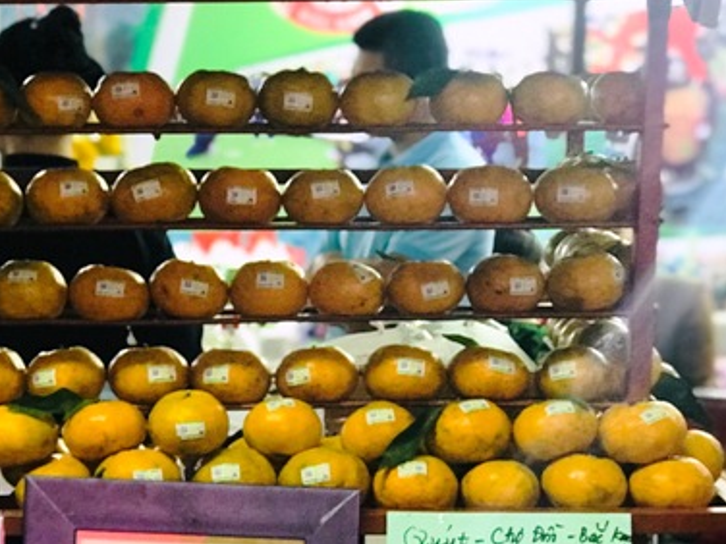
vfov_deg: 15.2
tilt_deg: -9.3
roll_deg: +0.6
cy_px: 432
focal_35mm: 97
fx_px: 2034
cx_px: 243
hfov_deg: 20.2
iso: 640
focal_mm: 6.6
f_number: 2.8
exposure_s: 1/50
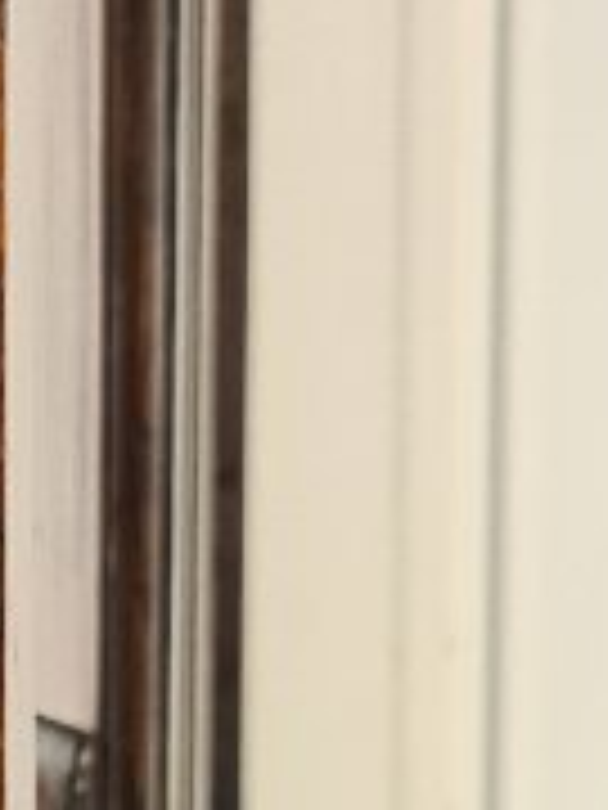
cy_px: 1822
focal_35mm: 173
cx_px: -982
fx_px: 4051
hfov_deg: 7.8
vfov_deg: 10.2
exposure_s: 1/50
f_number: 1.8
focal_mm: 5.4
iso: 500
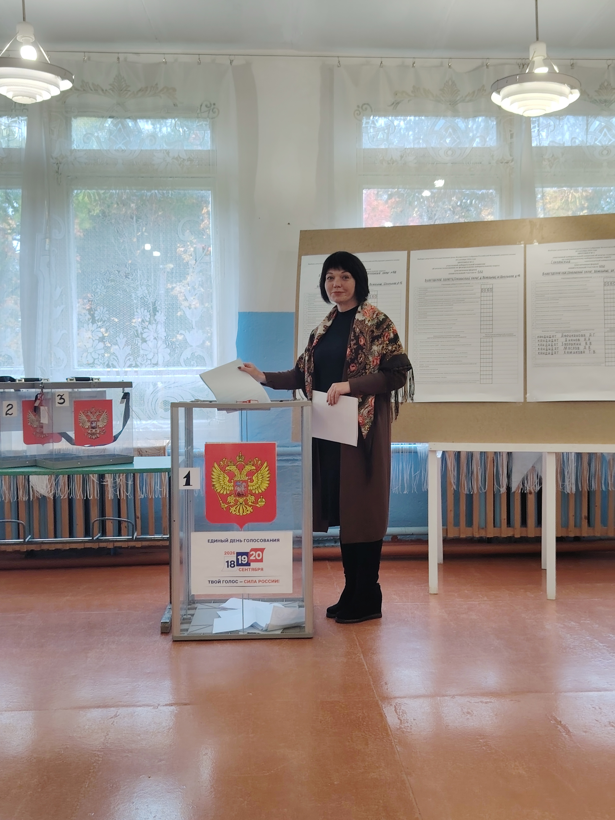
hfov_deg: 38.7
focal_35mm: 37
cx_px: 308
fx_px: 876
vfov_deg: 50.1
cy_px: 410
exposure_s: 1/25
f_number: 1.75
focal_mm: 5.25
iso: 338
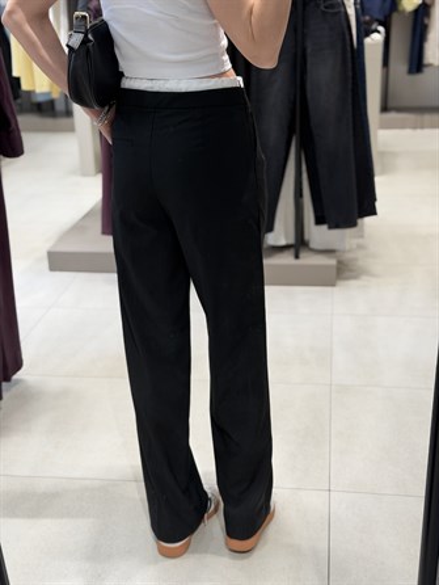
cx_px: 220
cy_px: 292
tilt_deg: -36.2
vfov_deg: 39.6
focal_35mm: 48
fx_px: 811
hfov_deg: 30.3
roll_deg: +3.1
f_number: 1.78
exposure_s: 1/100
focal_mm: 6.76
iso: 50
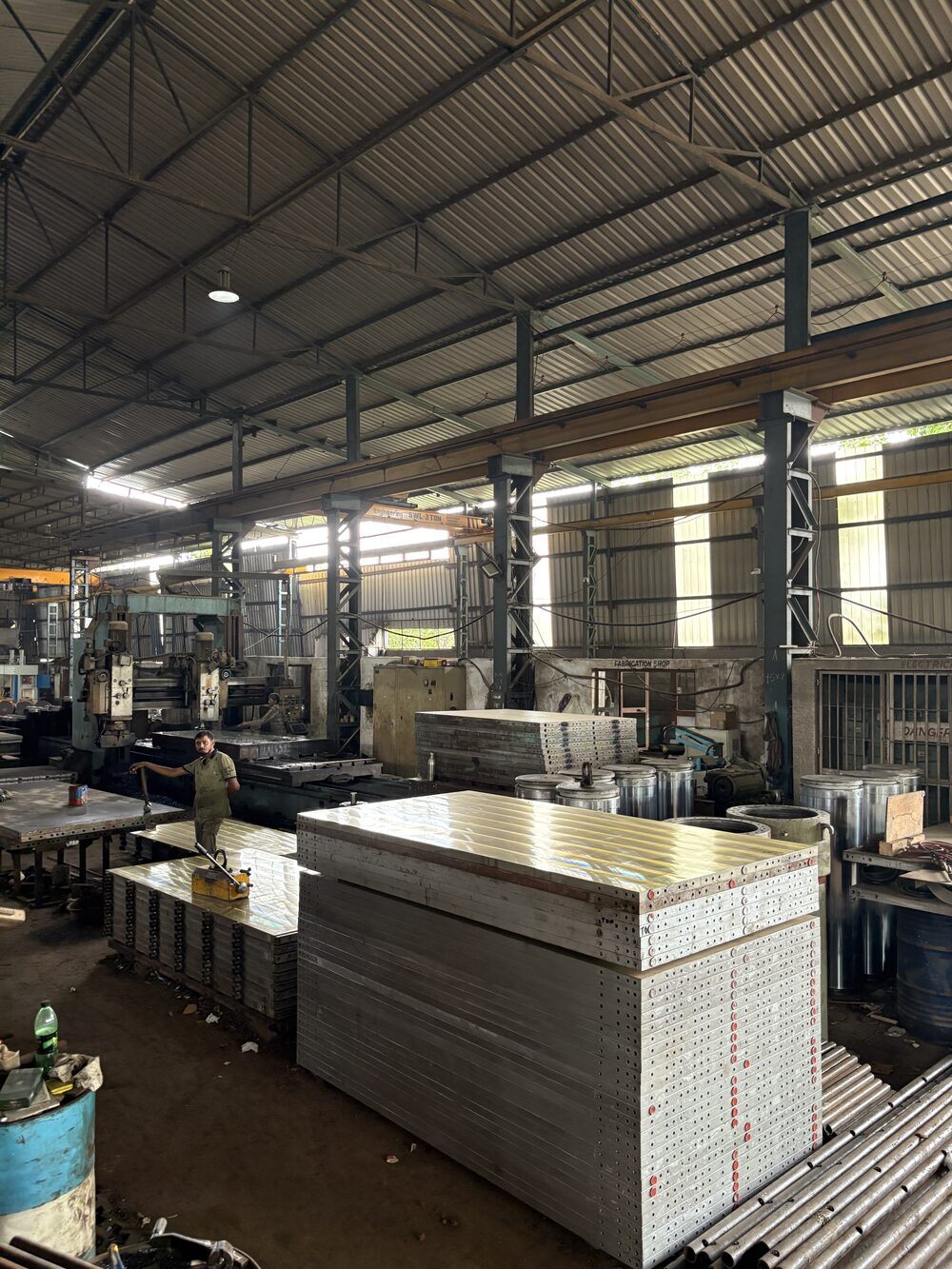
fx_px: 953
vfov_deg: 67.3
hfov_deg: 53.1
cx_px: 476
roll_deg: -2.0
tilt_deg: +2.9
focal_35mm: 26
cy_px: 634
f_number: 1.6
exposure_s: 1/60
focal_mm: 5.96
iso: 250
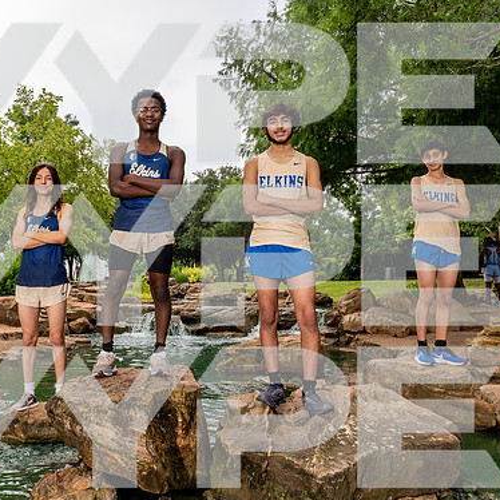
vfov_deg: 49.7
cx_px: 175
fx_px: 539
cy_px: 256
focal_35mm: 33
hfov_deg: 49.1
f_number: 8
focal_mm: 25
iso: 250
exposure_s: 1/250
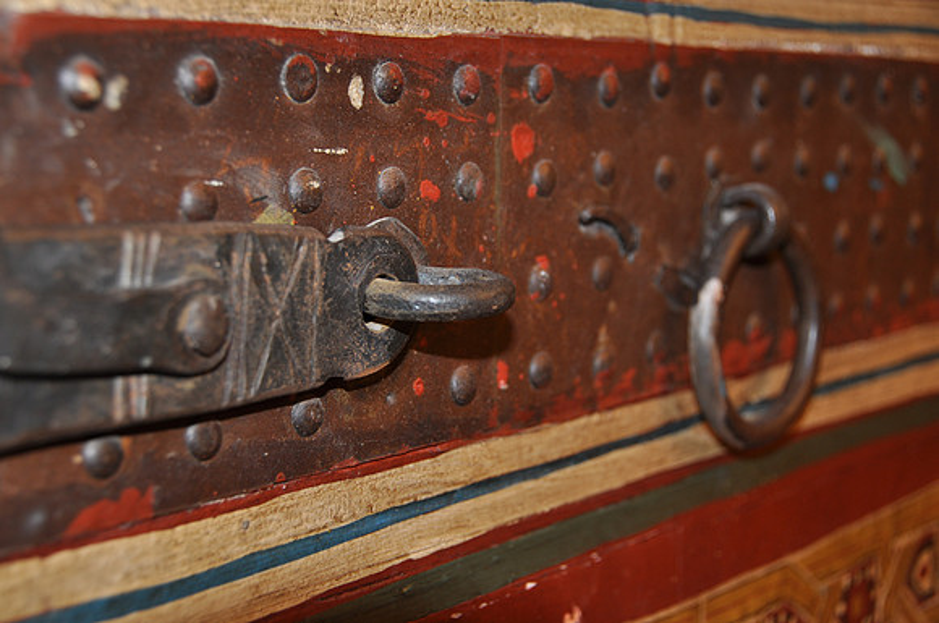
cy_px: 312
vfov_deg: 19.7
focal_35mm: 69
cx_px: 470
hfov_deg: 29.3
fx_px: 1797
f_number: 5.6
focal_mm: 46
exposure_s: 1/30
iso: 200
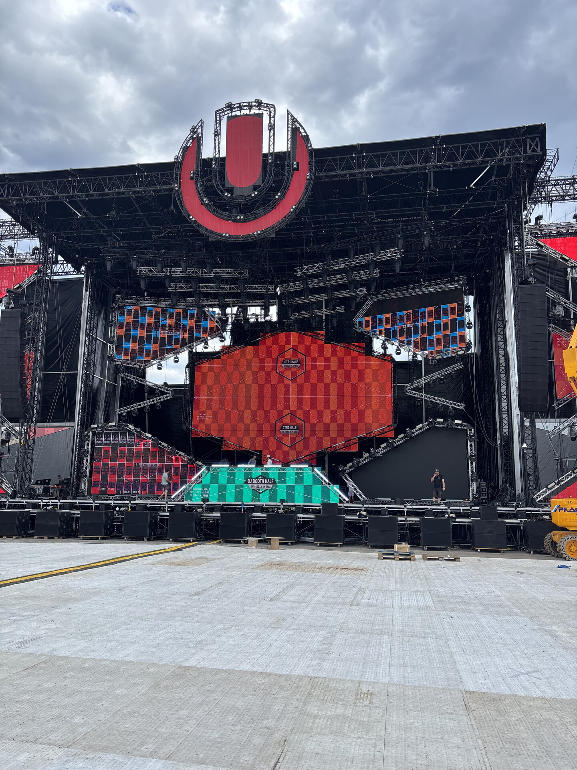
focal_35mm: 26
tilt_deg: +12.0
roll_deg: -1.4
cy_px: 385
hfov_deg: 53.1
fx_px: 578
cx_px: 288
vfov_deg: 67.3
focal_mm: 5.96
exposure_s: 1/1499
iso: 50
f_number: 1.6
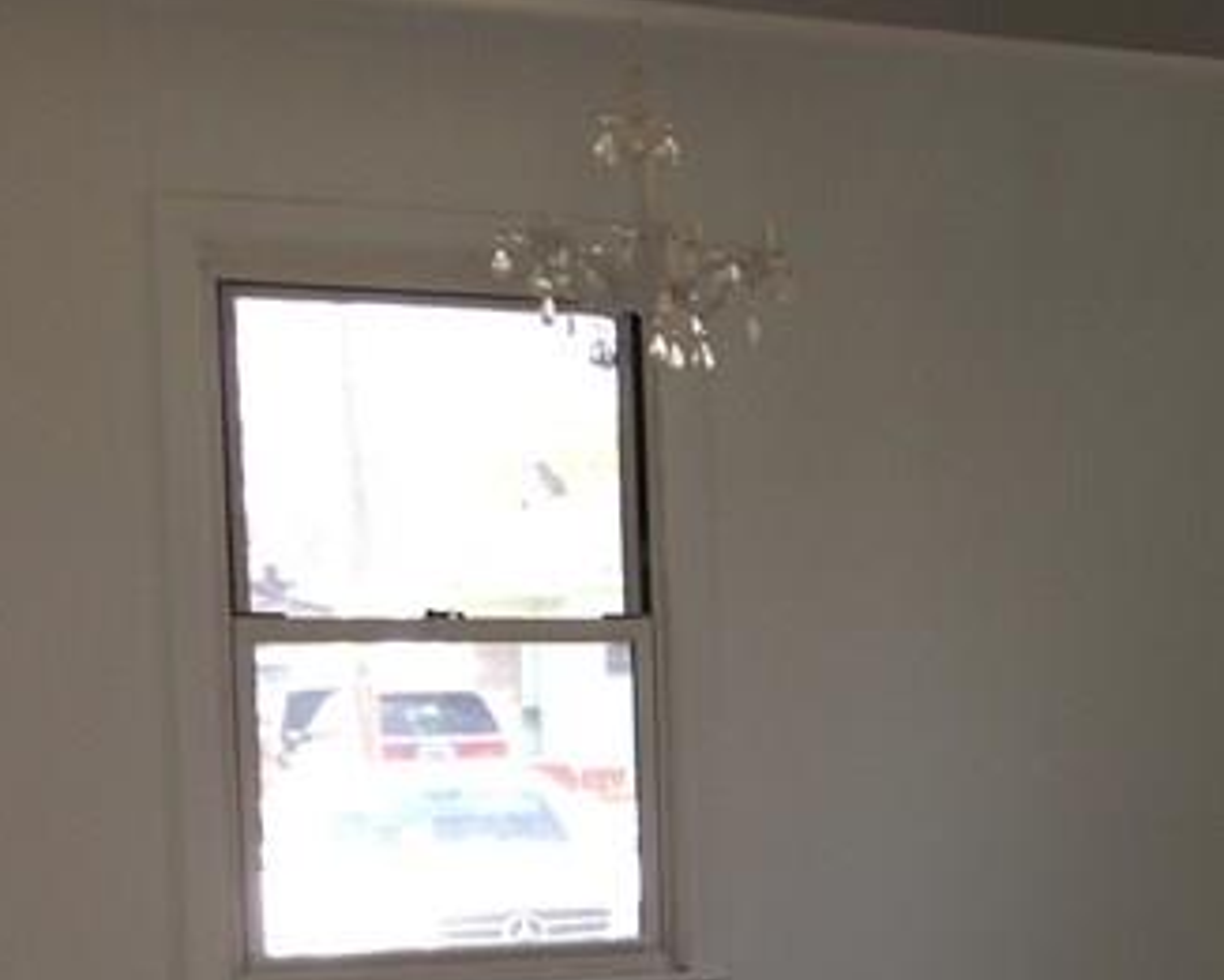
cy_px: 931
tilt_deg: -4.9
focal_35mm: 89
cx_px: 1663
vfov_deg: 17.0
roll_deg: +1.1
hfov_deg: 19.5
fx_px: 3225
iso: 40
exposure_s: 1/60
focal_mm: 4.15
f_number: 2.2
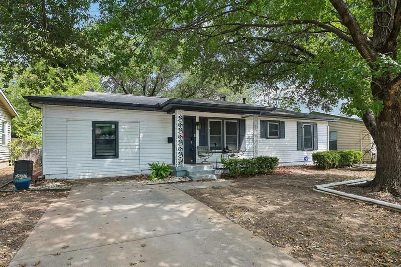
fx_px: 223
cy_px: 134
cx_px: 200
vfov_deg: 61.9
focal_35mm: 20
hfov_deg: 84.0
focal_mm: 20
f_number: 8
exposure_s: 1/200
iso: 400
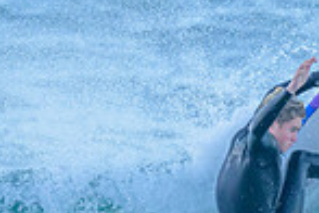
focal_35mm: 3755
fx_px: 33271
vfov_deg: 0.4
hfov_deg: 0.5
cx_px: 332
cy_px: 324
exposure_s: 1/1600
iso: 2500
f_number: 6.3
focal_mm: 800
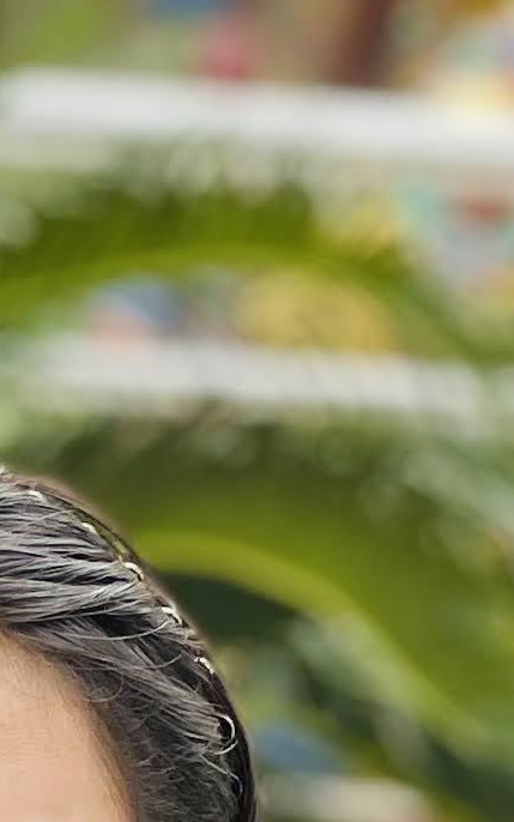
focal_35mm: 324
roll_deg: -2.6
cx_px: -4
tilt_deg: -0.1
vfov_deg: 6.2
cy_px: 1888
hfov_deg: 4.1
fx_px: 7259
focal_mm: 6
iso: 25
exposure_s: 1/122
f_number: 2
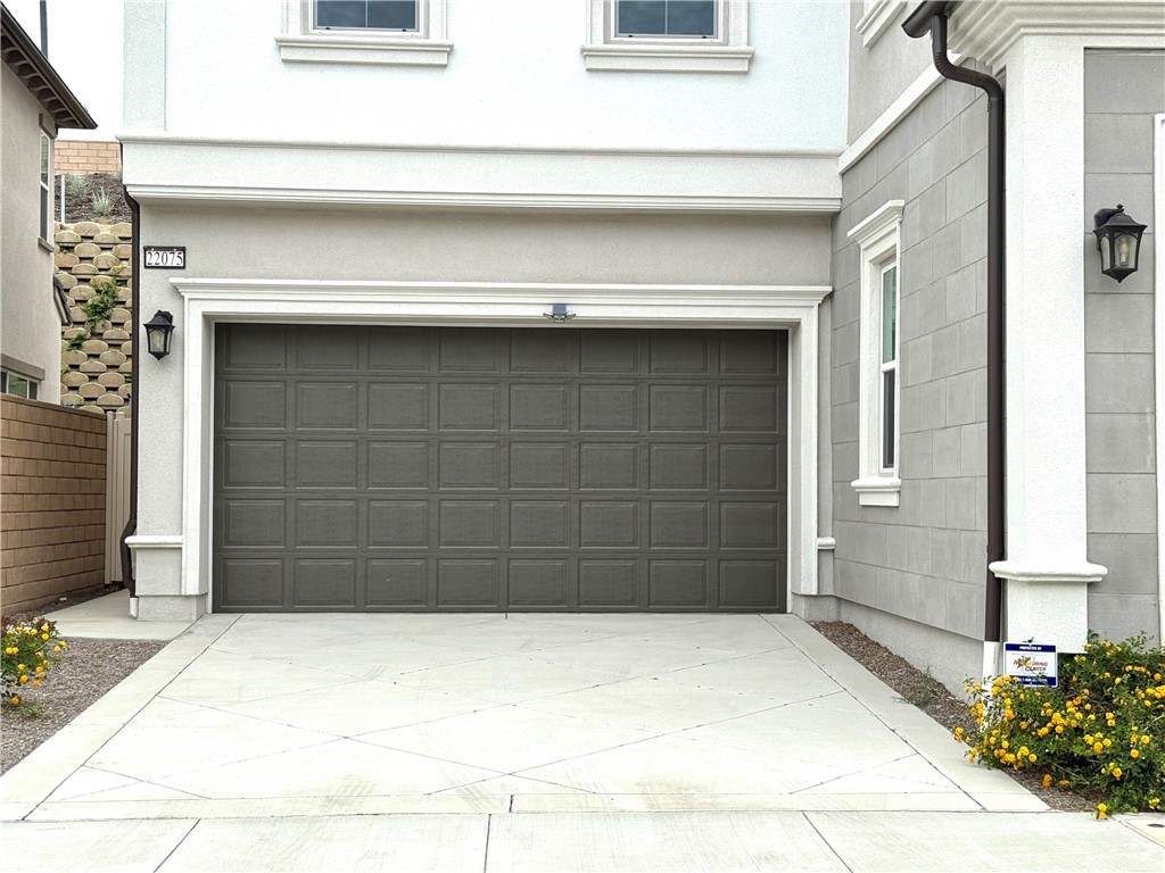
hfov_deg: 39.7
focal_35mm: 48
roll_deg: -0.7
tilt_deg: +1.7
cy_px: 436
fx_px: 1615
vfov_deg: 30.3
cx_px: 582
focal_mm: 6.76
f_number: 1.78
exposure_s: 1/1560
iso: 64
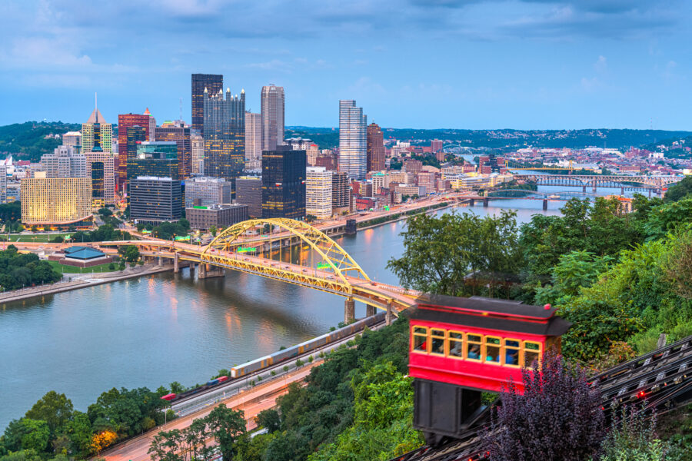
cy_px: 230
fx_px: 769
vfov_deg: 33.4
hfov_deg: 48.5
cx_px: 346
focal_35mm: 40
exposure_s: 1/4
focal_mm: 40
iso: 500
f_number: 4
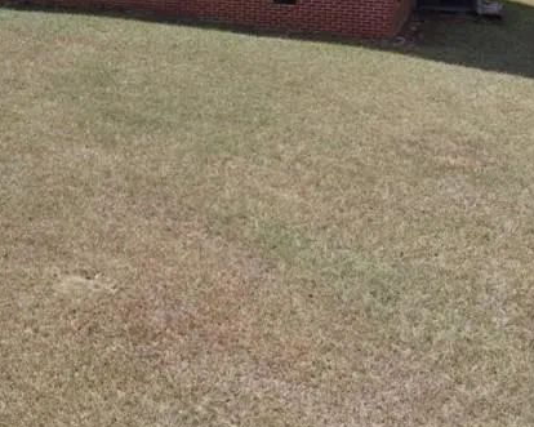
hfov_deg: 31.3
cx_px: 74
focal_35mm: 58
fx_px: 916
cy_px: 72
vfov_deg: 25.7
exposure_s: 1/6000
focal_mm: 8.67
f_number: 1.8
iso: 270
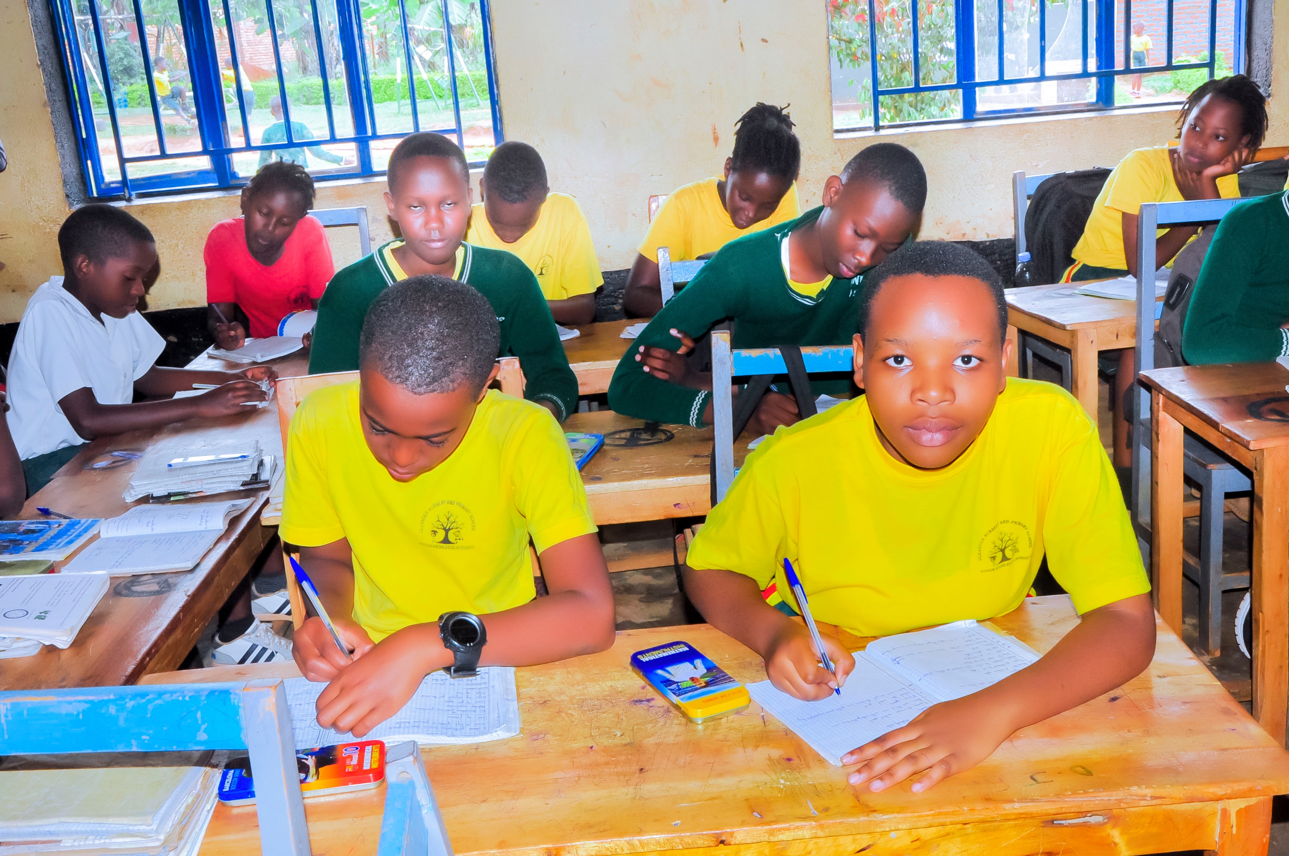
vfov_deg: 34.1
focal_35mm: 39
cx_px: 644
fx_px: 1395
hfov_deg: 49.6
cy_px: 428
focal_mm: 26
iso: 640
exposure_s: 1/100
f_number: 13
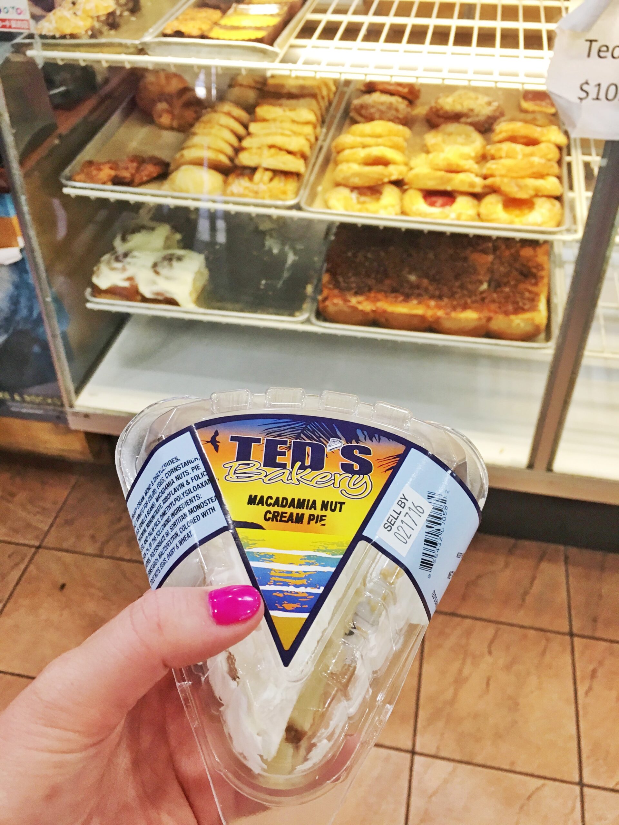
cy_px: 412
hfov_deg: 48.2
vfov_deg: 61.7
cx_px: 310
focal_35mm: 29
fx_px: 691
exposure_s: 1/30
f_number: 2.2
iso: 80
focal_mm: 4.15
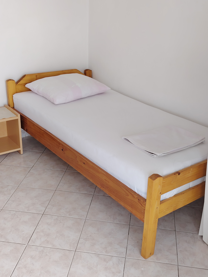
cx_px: 104
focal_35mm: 41
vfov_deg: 45.8
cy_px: 138
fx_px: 328
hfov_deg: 35.1
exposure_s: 1/50
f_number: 1.75
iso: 166
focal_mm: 5.25
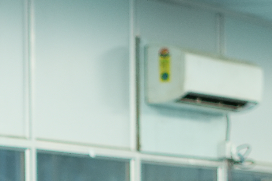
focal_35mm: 272
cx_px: -51
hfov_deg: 7.5
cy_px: 379
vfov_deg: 5.0
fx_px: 2055
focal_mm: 50
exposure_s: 1/125
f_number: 2
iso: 500
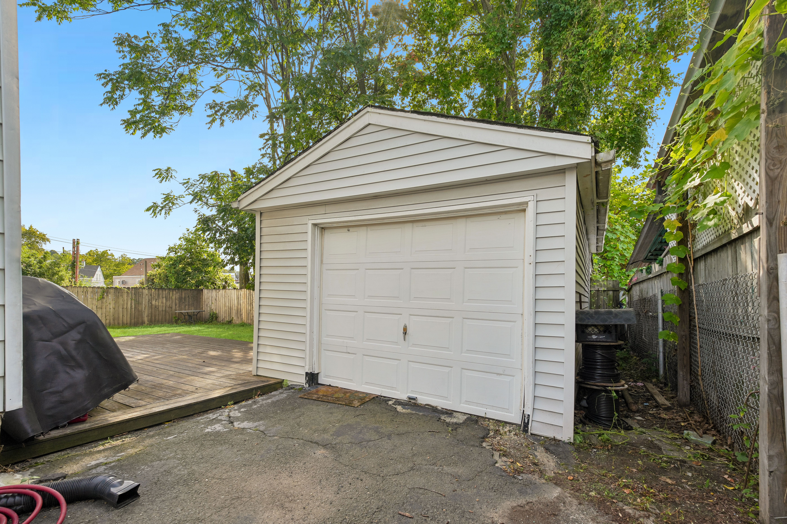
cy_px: 262
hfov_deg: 104.3
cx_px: 394
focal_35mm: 14
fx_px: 306
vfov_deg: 81.2
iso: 100
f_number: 7.1
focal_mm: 14
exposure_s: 1/100
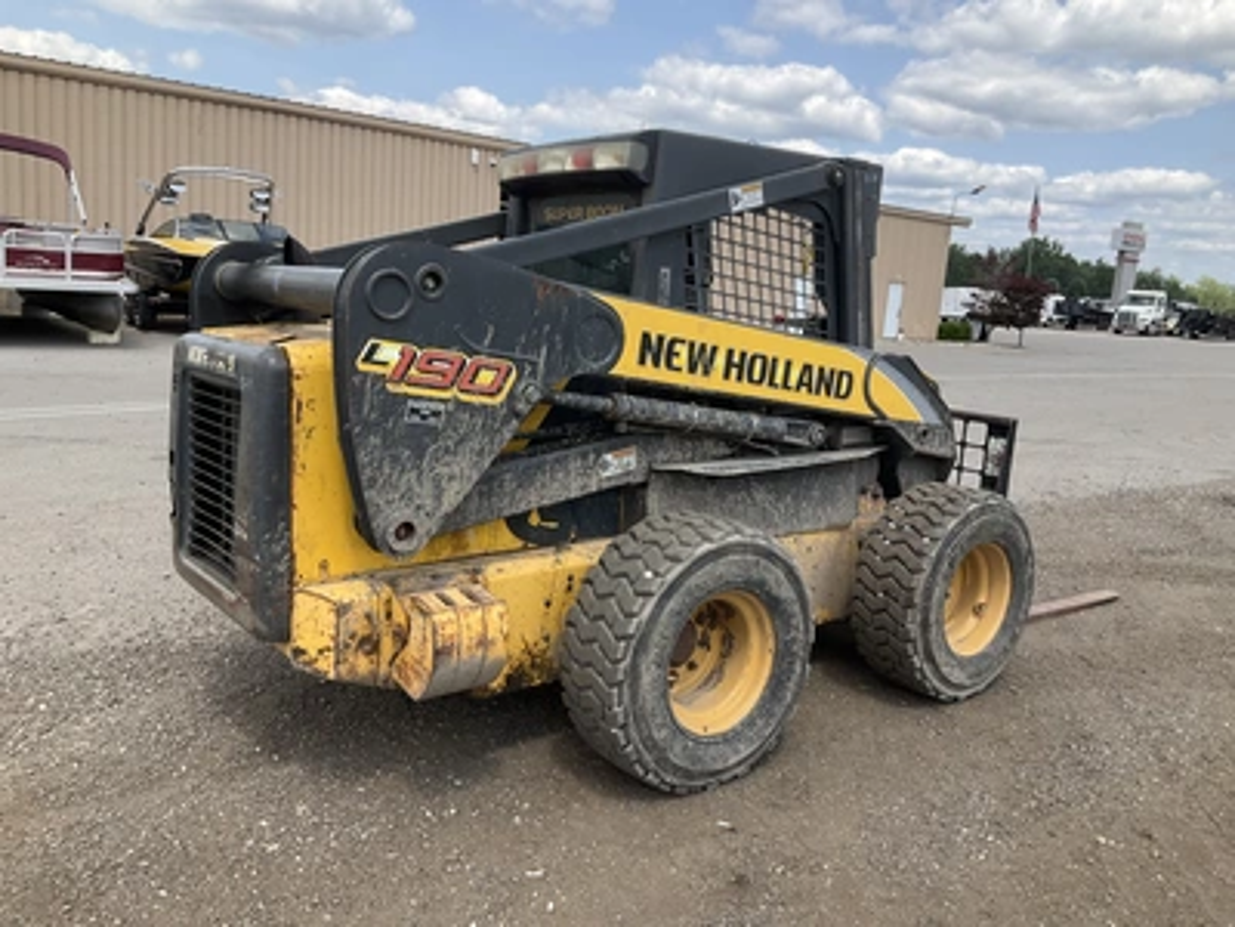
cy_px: 464
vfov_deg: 48.2
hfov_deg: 61.7
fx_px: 1035
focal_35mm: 29
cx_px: 618
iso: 25
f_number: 1.8
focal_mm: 3
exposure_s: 1/1195
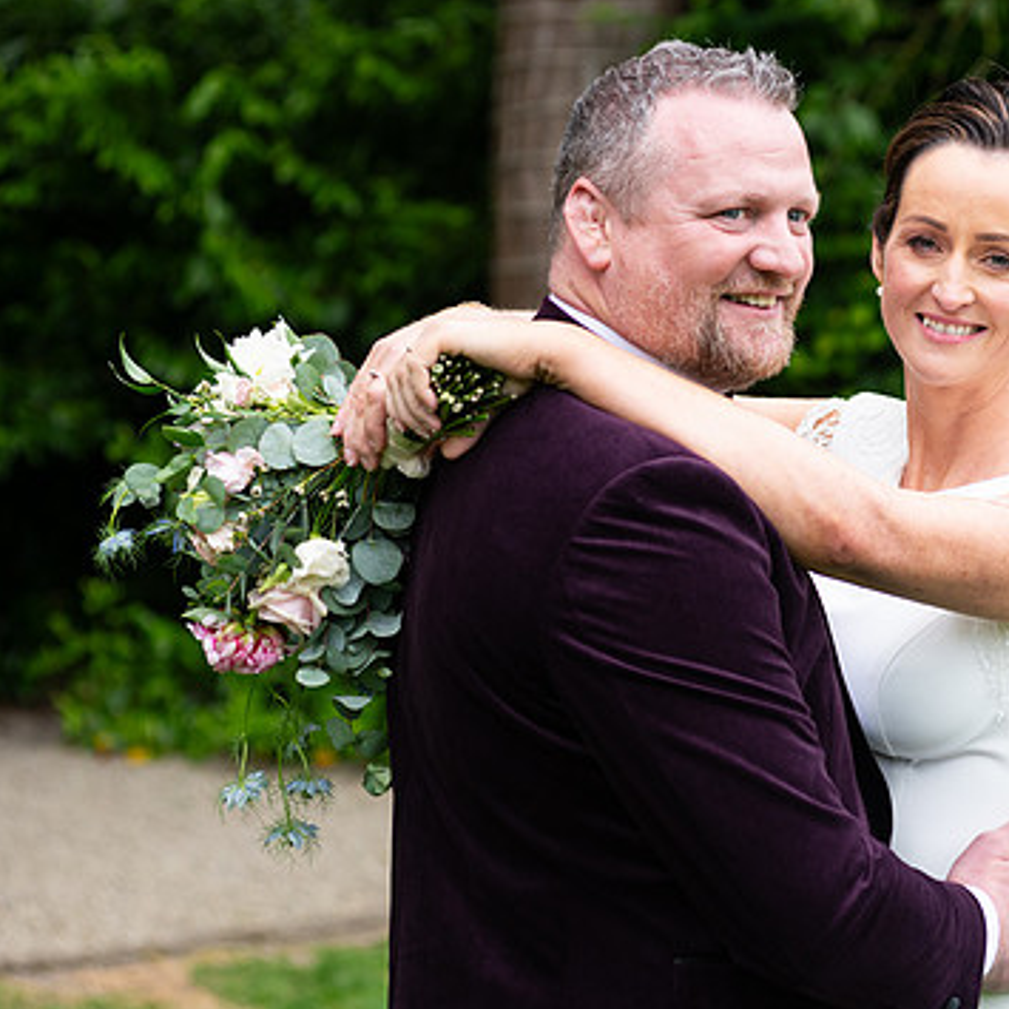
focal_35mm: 111
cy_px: 536
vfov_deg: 15.7
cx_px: 679
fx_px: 3661
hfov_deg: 15.7
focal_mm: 80
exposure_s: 1/200
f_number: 3.5
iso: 250
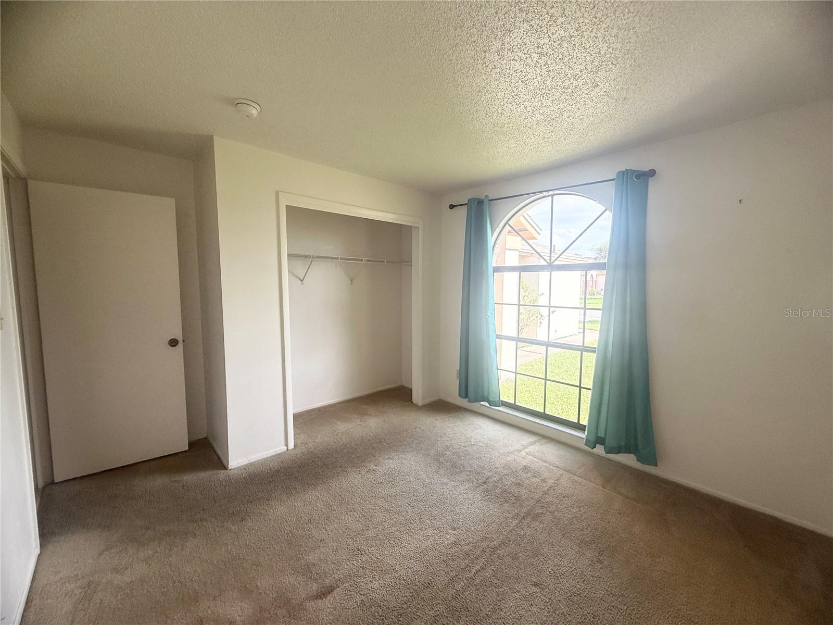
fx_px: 337
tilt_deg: -3.6
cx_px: 416
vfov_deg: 85.7
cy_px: 312
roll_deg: -0.1
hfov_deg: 102.1
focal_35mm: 14
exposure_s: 1/376
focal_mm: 2.22
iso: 64
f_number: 2.2
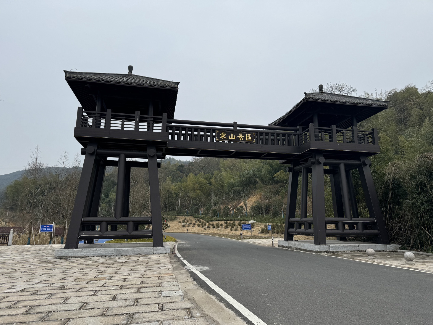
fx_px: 300
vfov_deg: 56.9
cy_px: 162
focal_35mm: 24
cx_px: 216
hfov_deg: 71.6
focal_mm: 6.76
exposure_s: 1/1238
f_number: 1.78
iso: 80
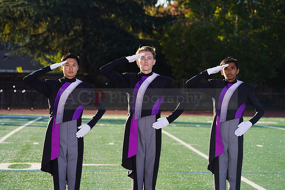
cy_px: 95
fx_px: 1283
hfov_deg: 12.7
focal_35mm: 162
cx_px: 142
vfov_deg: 8.5
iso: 100
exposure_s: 1/250
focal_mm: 162
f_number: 7.1
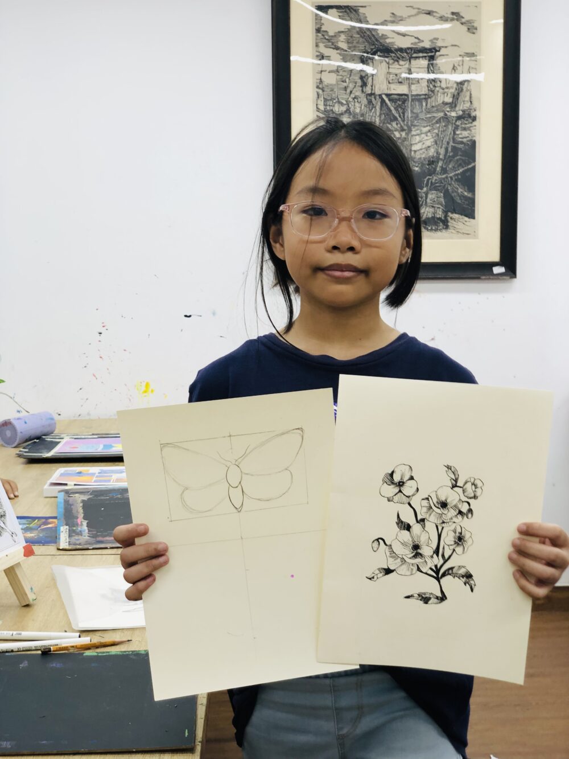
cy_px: 380
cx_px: 284
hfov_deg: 28.0
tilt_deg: -5.4
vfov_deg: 36.8
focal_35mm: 52
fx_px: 1139
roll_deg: -1.0
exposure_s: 1/100
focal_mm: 6
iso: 50
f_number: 2.4
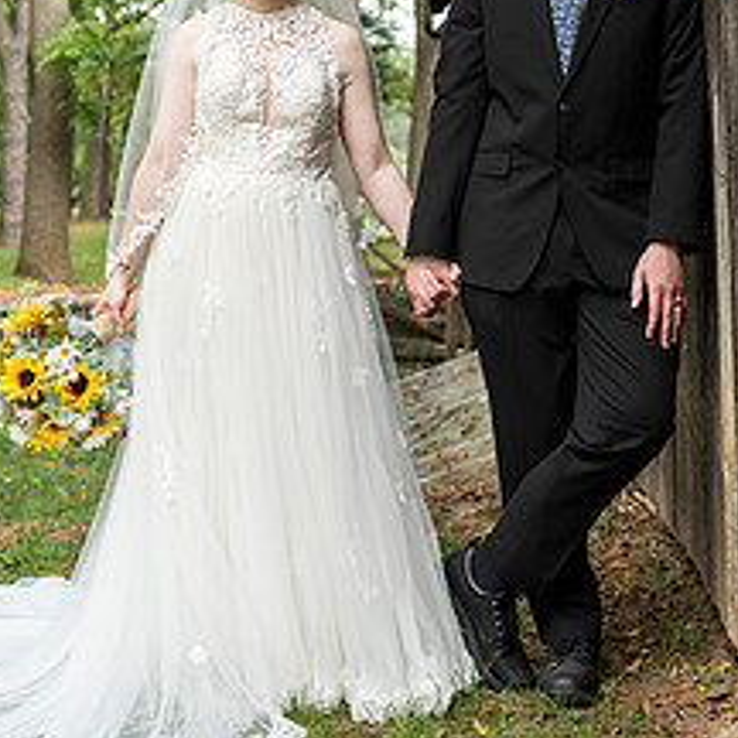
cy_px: 116
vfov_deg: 20.1
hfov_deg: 20.4
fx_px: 2050
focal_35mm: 85
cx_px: 273
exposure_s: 1/200
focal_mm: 48
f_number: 4
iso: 400
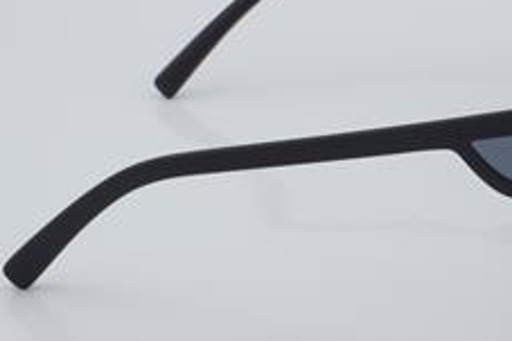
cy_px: 111
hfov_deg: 15.4
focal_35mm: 132
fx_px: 1876
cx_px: 411
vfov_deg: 10.4
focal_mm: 50
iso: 100
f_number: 32
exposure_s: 1/4
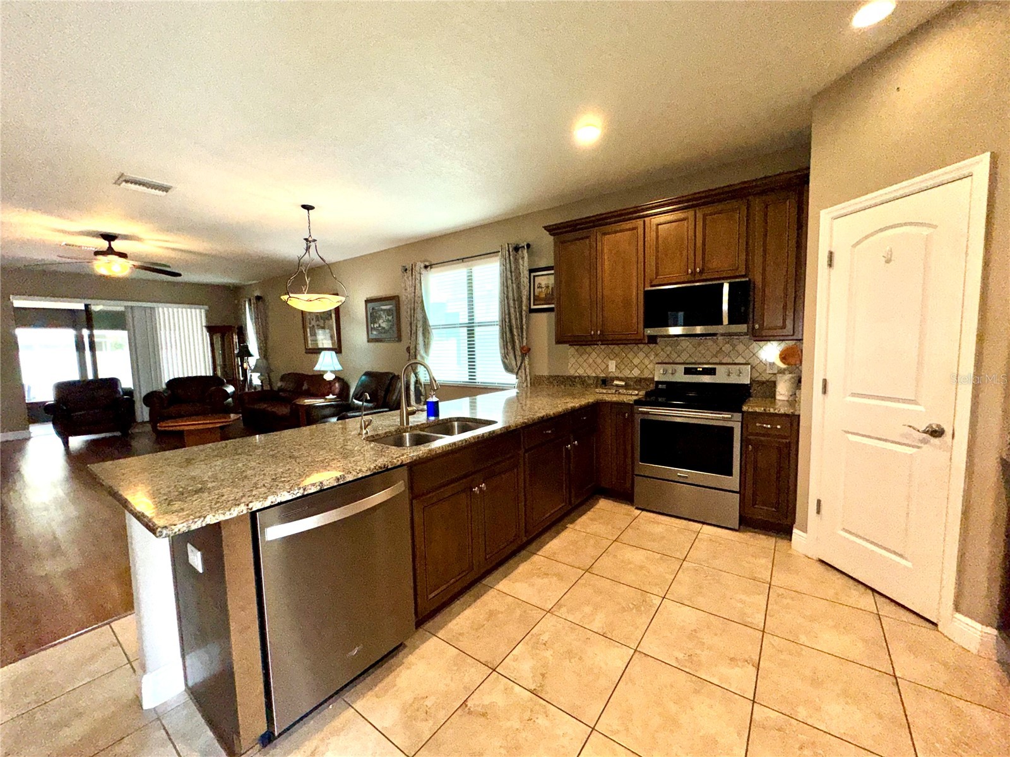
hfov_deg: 102.1
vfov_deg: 85.7
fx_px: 408
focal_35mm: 14
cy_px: 378
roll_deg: +1.0
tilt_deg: -5.8
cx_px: 505
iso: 40
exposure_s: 1/122
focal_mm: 2.22
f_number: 2.2
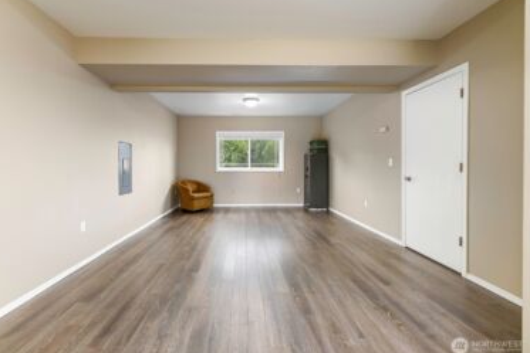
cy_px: 170
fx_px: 221
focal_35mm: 15
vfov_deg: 77.3
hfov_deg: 100.2
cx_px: 249
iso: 200
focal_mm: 14
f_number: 7.1
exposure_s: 1/50
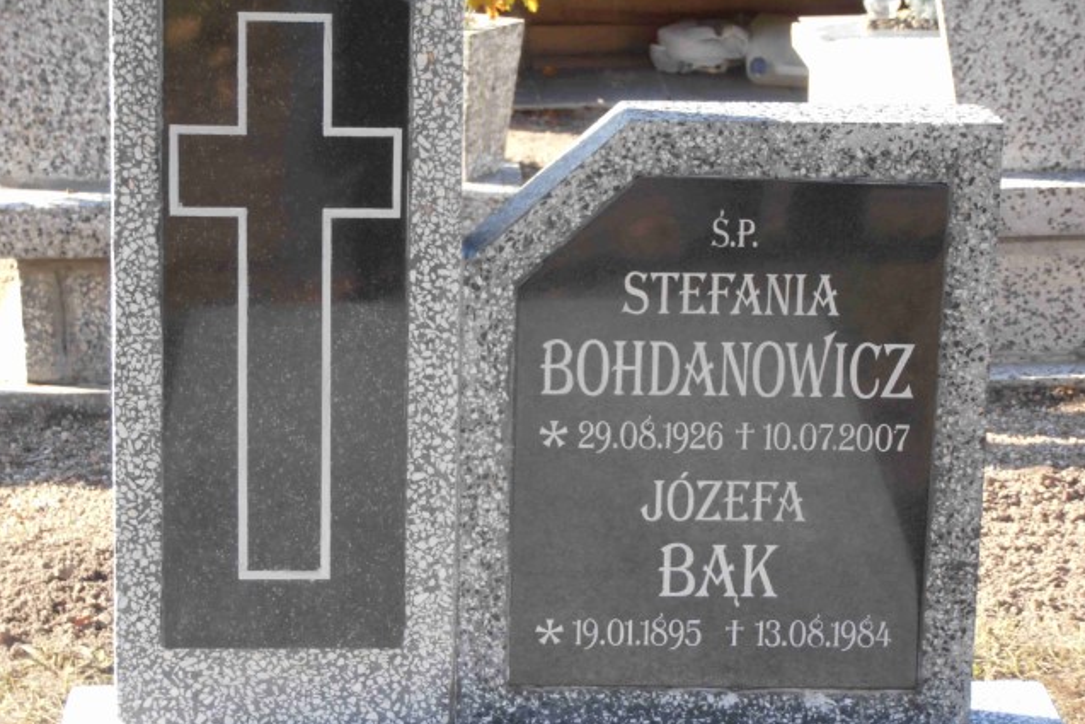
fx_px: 3497
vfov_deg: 11.8
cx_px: 543
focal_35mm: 116
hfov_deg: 17.6
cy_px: 353
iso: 80
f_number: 5.5
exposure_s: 1/80
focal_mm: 19.64
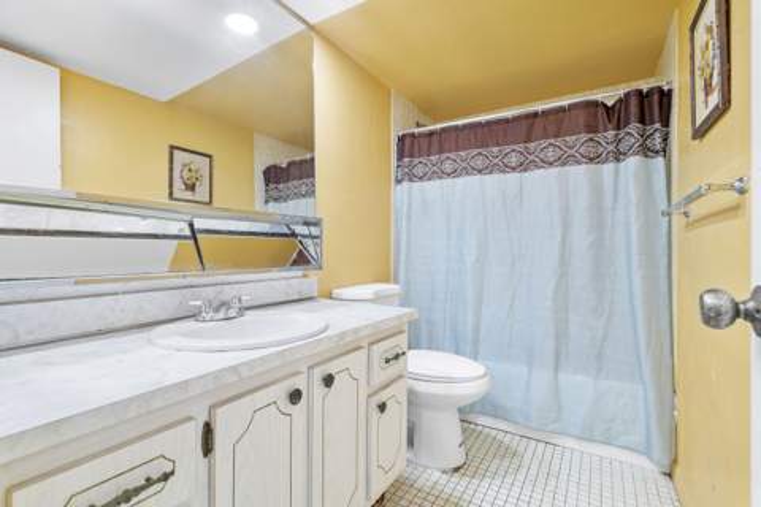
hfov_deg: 96.7
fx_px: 338
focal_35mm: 16
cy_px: 254
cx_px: 380
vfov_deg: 73.7
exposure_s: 1/10
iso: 320
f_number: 7.1
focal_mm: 16
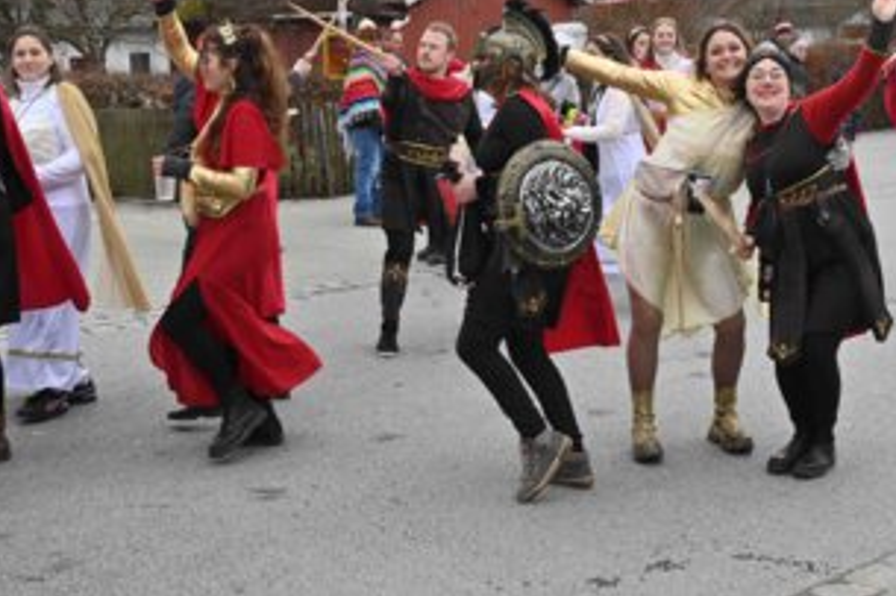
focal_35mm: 59
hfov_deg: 33.7
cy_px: 241
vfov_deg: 22.9
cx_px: 573
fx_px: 1468
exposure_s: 1/400
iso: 2500
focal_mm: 45
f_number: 10
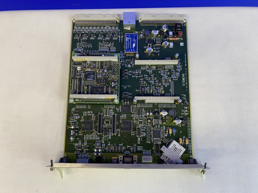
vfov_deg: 53.1
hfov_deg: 67.3
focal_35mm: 26
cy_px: 96
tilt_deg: -79.5
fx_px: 194
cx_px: 129
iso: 80
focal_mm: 4.25
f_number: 1.8
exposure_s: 1/50
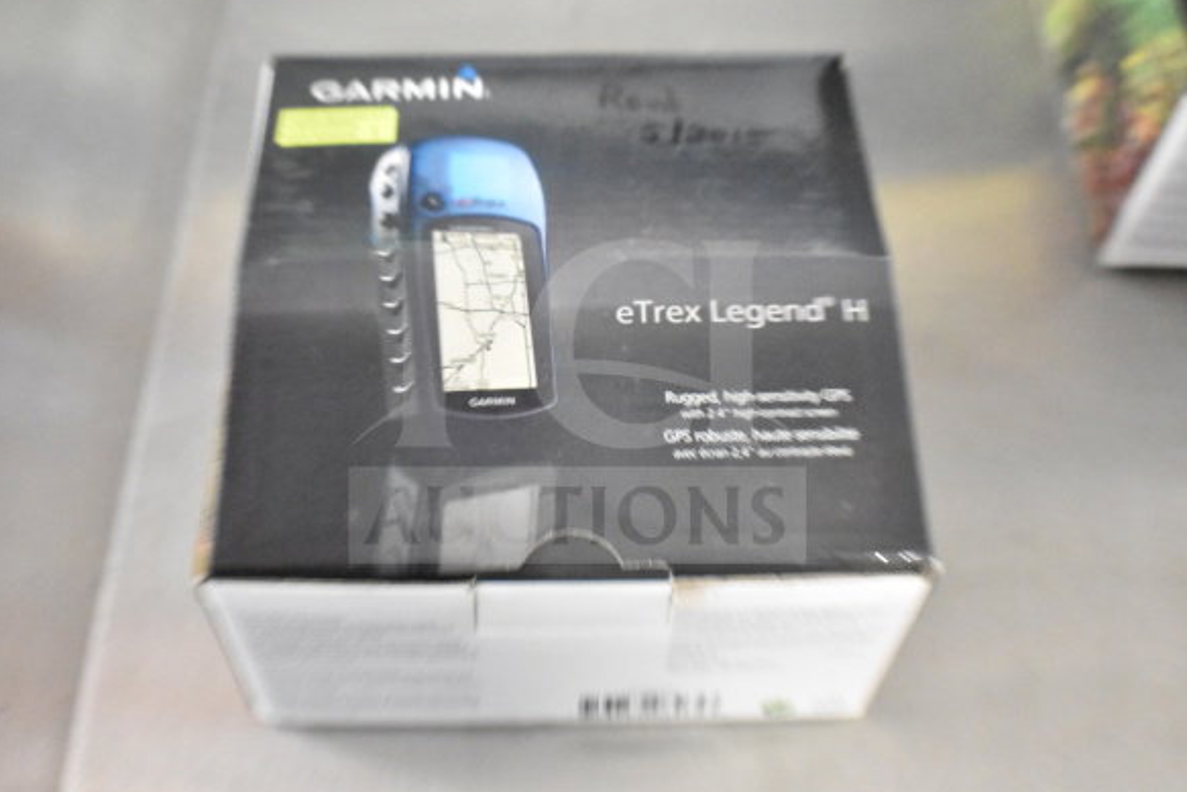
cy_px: 402
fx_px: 1501
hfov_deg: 43.1
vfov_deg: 29.6
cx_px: 576
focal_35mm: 46
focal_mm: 29
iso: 14400
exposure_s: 1/50
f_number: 4.2
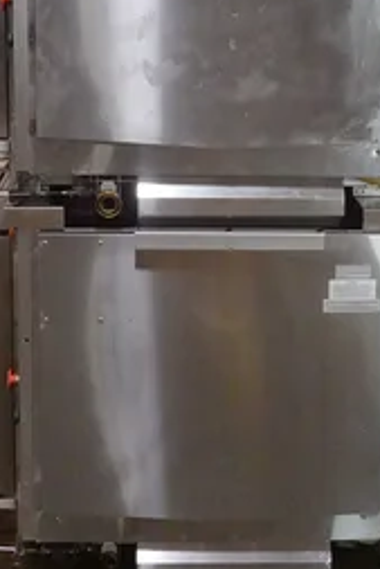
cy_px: 164
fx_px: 1202
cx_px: 219
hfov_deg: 18.0
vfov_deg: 26.4
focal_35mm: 76
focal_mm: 18.24
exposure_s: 1/320
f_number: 4
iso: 6400
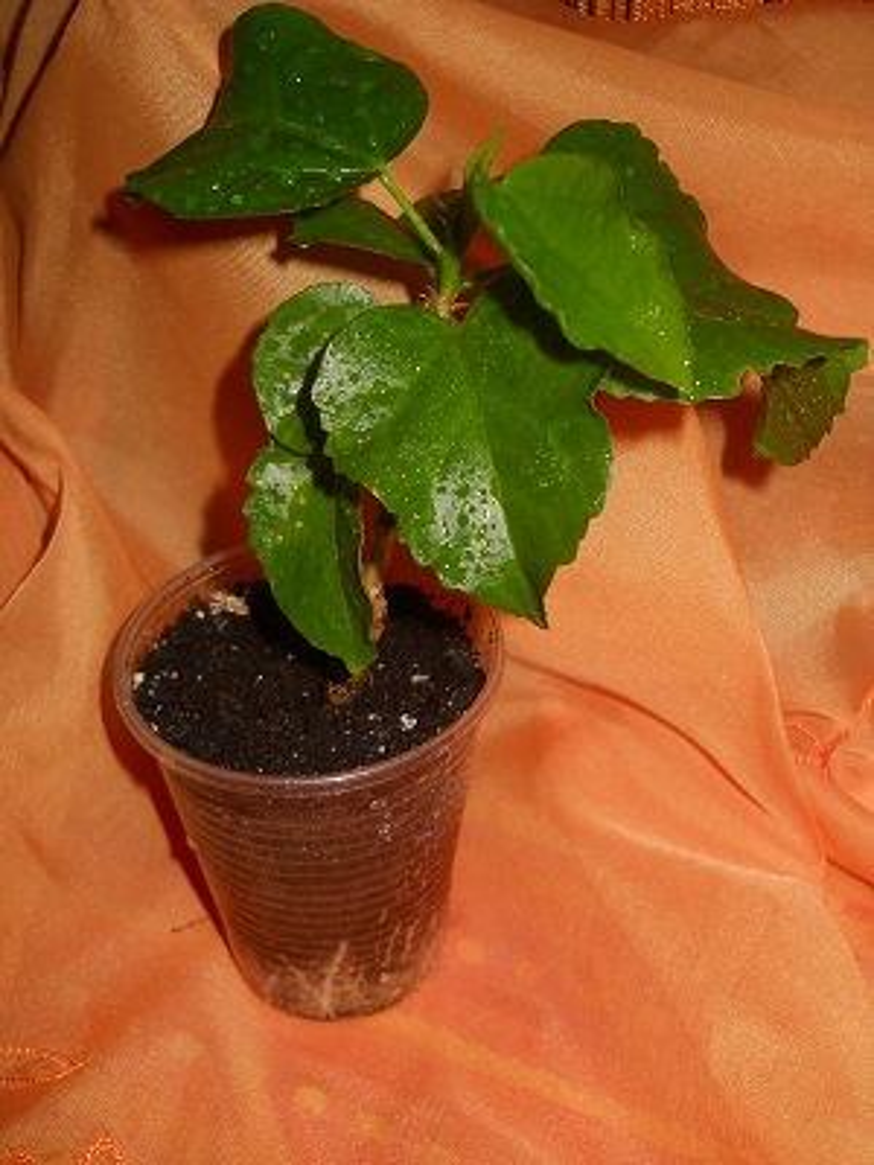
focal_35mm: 41
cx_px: 437
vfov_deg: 45.8
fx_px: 1380
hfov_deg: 35.1
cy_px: 582
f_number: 5.5
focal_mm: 6.72
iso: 80
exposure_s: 1/30
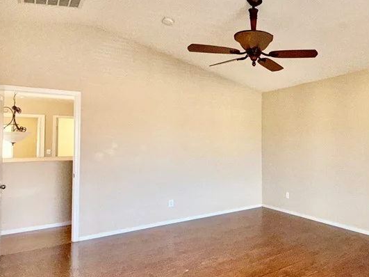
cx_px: 289
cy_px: 132
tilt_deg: +2.0
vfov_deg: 51.3
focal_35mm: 27
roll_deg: +0.3
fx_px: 288
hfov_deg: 60.7
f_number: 2.2
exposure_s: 1/116
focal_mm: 2.22
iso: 200
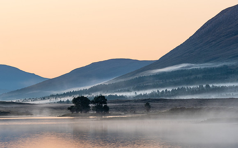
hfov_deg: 6.6
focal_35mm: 318
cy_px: 88
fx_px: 2062
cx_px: 119
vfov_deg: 4.1
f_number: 7.1
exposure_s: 1/100
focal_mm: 150
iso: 200
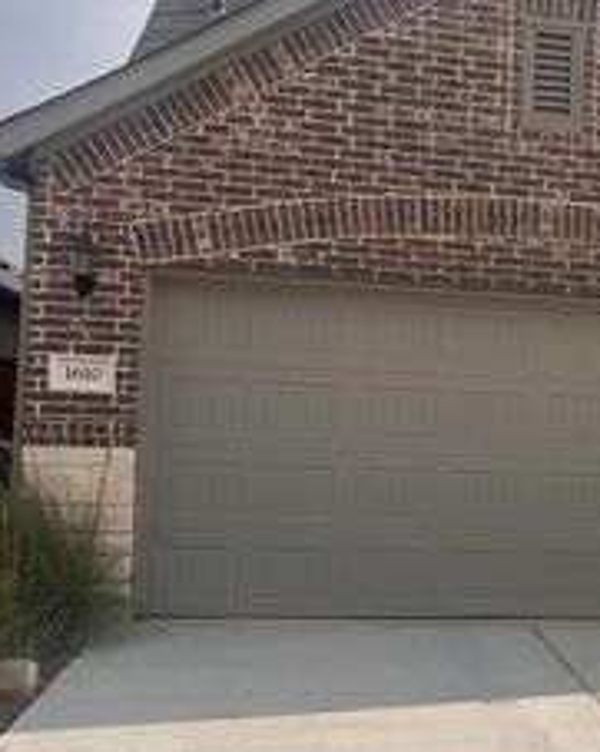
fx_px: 1246
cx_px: 630
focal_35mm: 56
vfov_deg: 33.6
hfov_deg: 25.5
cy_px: 409
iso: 50
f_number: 1.5
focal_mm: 5.7
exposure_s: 1/6579
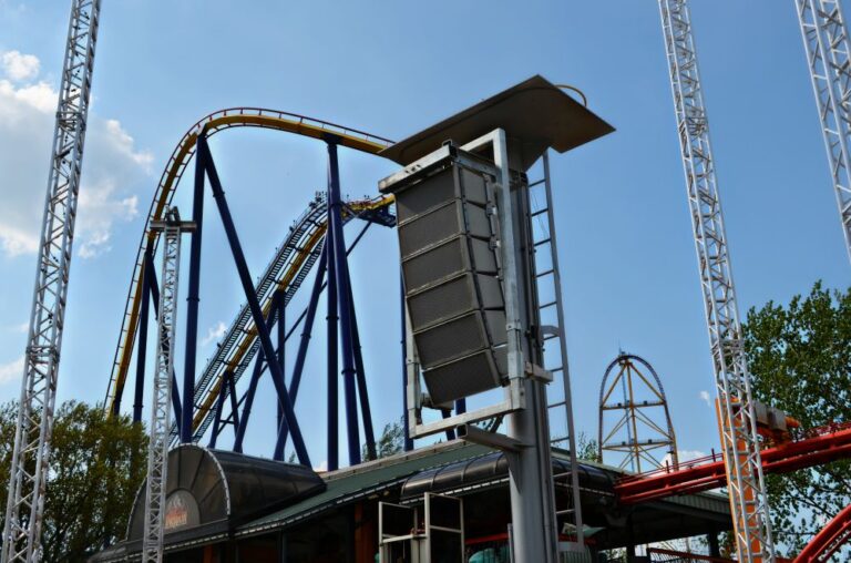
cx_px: 426
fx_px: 1026
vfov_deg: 30.7
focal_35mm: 44
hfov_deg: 45.1
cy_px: 282
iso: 100
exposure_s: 1/320
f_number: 9
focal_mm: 29
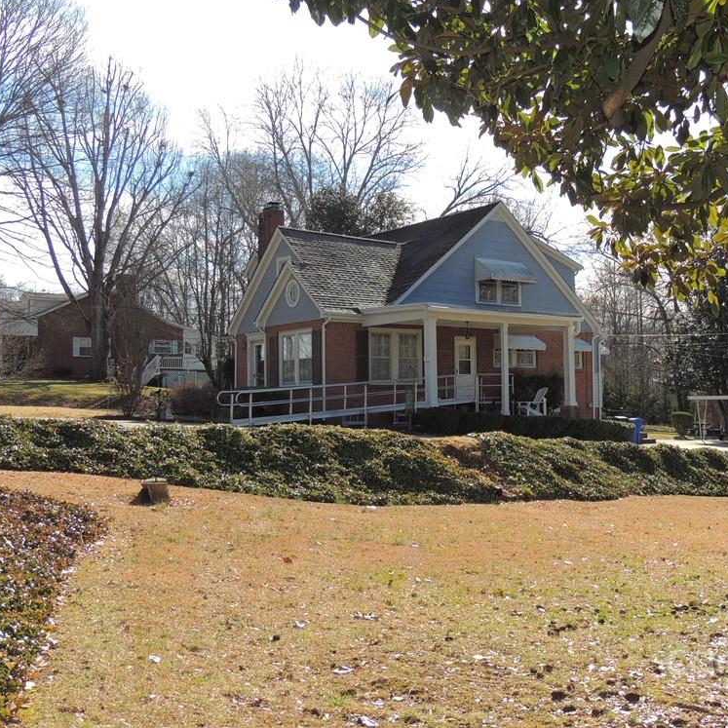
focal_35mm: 40
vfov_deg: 41.9
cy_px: 355
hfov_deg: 41.5
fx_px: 952
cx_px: 459
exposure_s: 1/640
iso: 100
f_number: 3.2
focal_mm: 5.8
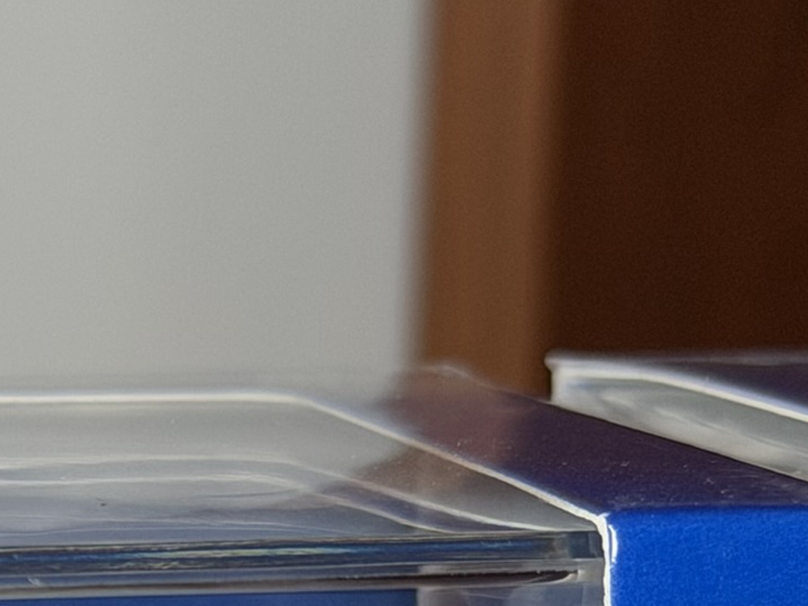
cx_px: -433
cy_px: 1041
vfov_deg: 7.2
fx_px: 4716
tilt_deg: -12.9
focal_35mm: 202
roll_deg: +0.1
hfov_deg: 9.5
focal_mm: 6.76
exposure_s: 1/139
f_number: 1.78
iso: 50
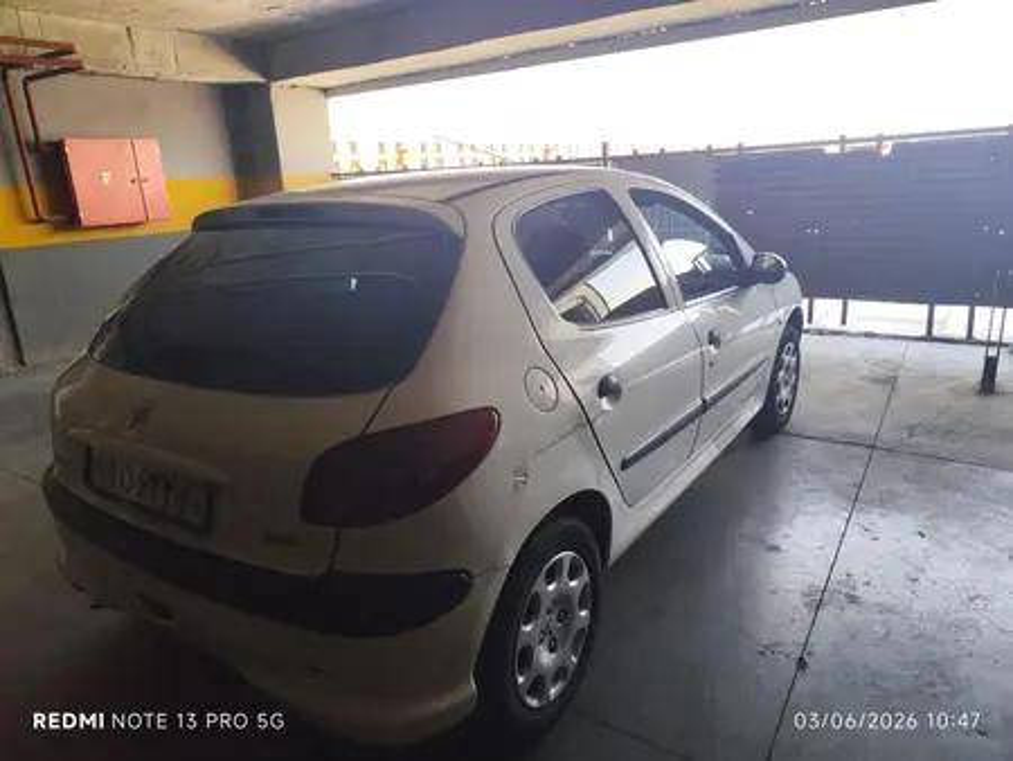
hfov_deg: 73.9
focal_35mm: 23
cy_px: 380
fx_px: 673
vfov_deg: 58.9
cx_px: 506
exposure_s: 1/120
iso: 80
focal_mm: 6.19
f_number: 1.65
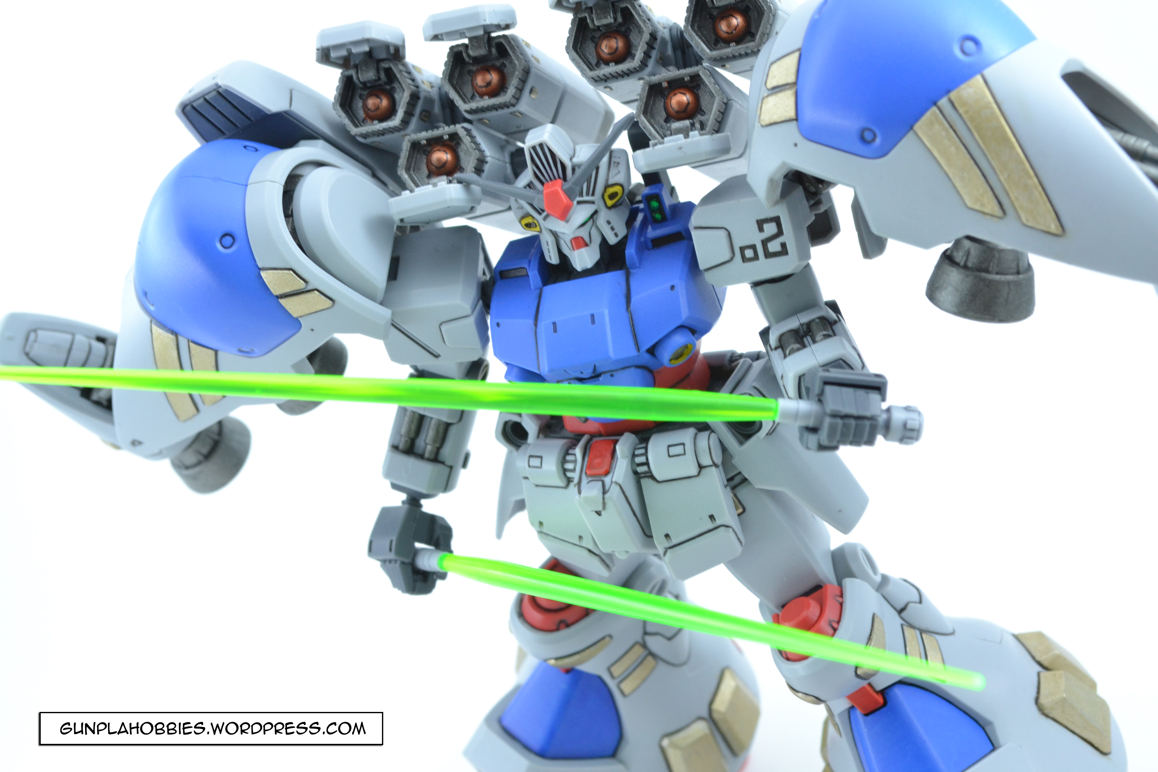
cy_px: 386
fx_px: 2026
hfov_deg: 31.9
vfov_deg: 21.6
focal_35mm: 63
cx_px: 579
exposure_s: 1/40
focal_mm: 42
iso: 800
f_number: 10
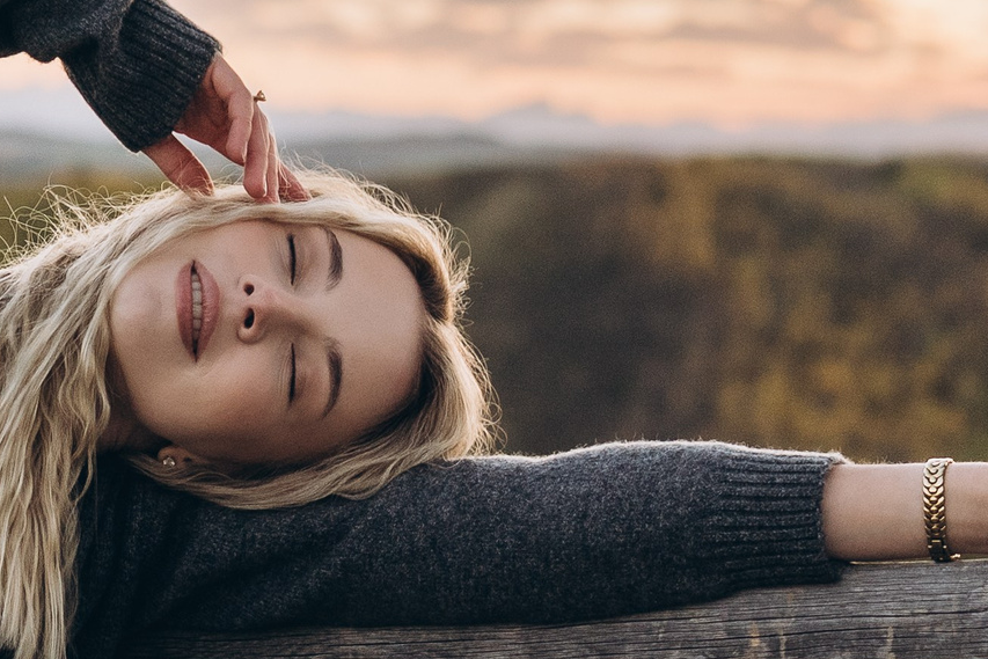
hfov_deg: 13.1
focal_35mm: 156
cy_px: 340
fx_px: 4282
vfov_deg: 8.8
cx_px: 170
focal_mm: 35
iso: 320
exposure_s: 1/320
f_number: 2
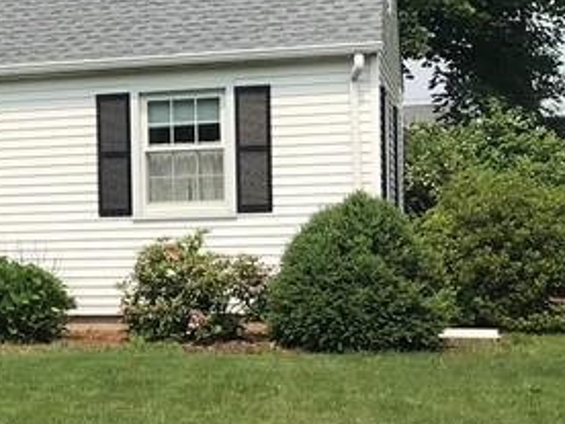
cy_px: 270
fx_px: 1697
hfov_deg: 17.1
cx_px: -276
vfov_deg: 14.2
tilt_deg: -1.2
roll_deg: +1.7
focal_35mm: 104
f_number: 1.8
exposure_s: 1/2660
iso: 20
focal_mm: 3.99
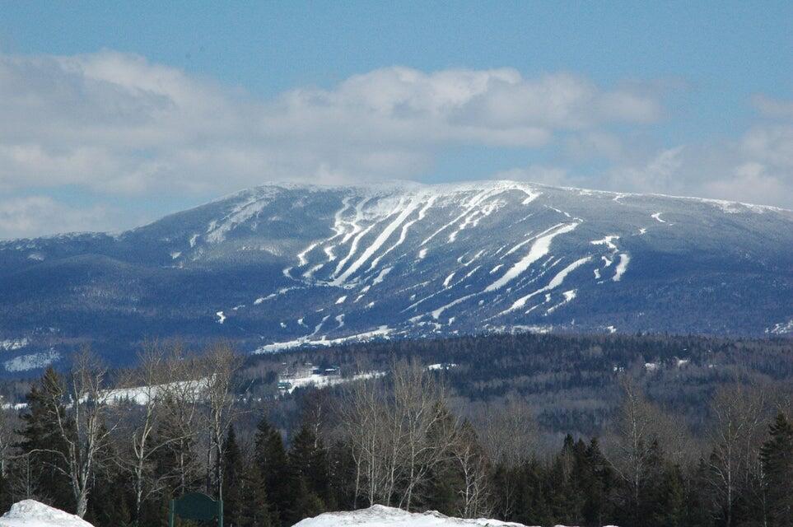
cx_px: 396
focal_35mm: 225
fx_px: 4951
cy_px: 264
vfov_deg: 6.1
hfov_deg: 9.2
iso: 1250
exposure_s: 1/2000
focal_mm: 150
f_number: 13
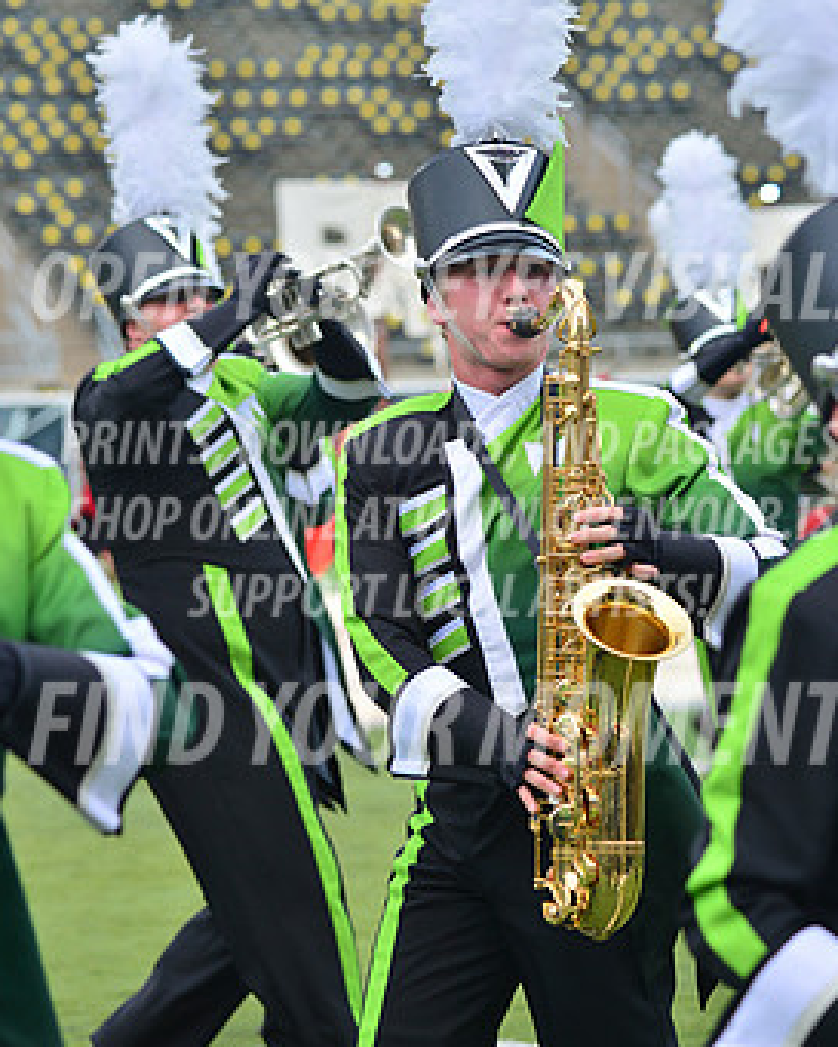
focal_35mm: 161
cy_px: 513
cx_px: 450
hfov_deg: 9.6
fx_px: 4989
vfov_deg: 12.0
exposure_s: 1/500
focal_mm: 130
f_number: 5.6
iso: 200
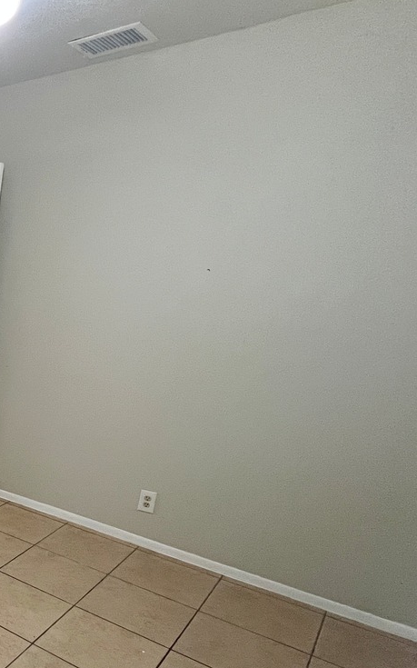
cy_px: 474
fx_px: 491
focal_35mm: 27
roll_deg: -1.1
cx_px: -178
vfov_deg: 65.5
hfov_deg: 30.5
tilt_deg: -22.4
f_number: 1.8
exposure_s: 1/60
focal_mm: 1.57
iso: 320
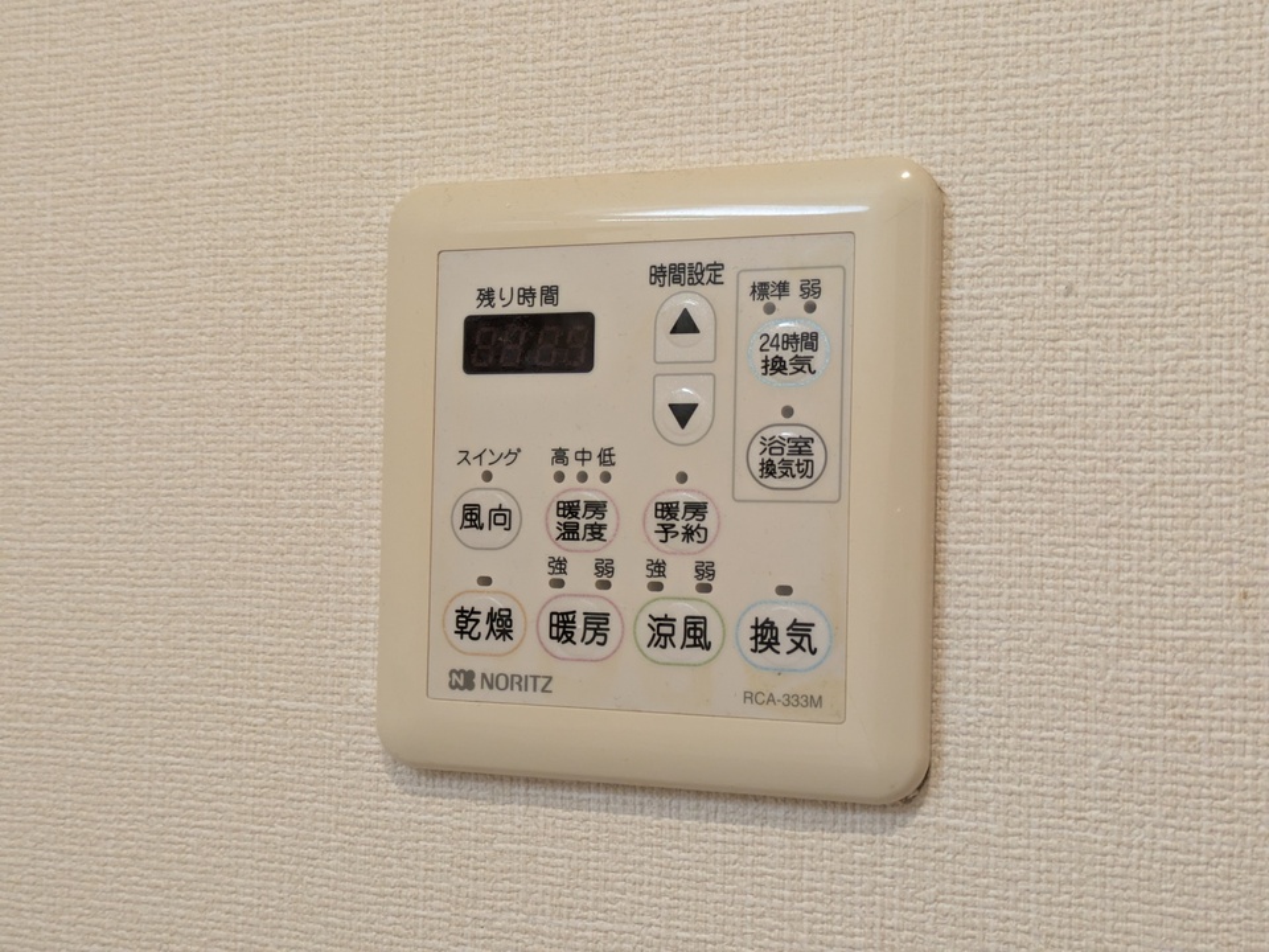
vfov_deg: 28.6
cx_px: 634
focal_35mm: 51
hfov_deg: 37.5
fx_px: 1870
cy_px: 476
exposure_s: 1/60
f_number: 1.89
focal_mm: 5.43
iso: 261
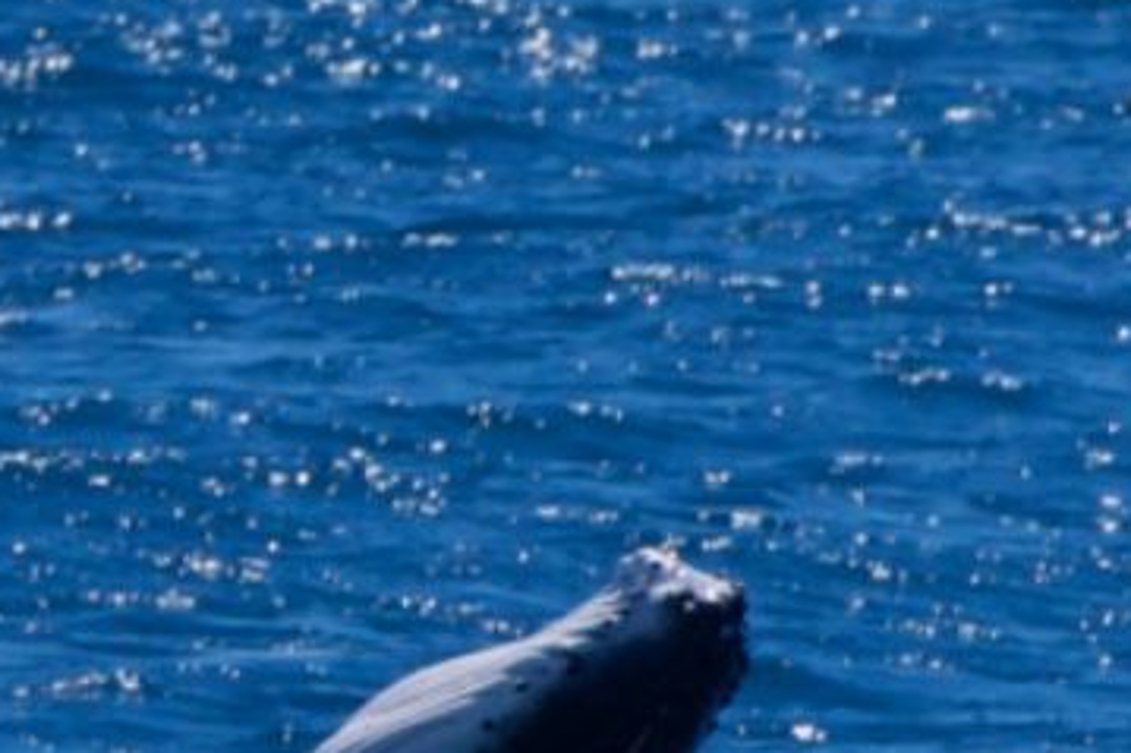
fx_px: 42014
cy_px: 717
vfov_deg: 1.0
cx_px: 542
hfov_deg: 1.5
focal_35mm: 1338
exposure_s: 1/3200
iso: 800
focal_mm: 600
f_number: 8
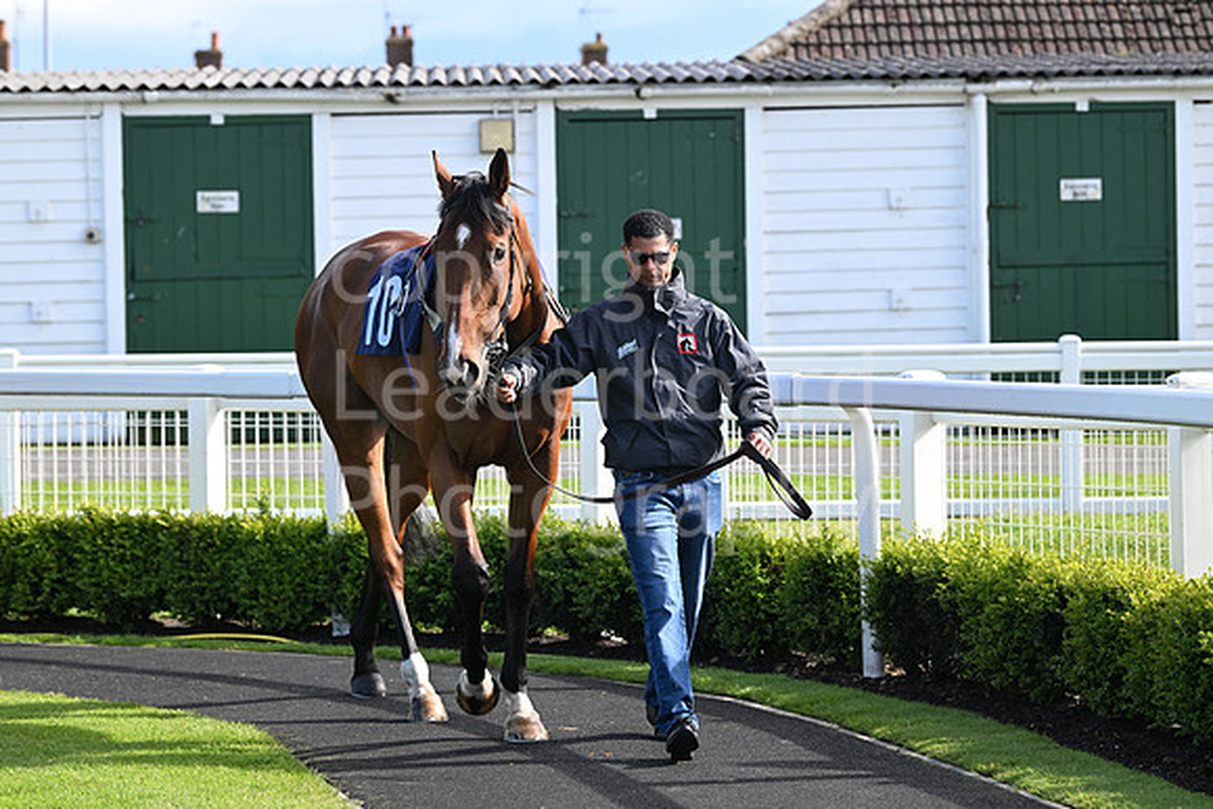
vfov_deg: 10.6
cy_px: 404
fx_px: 4381
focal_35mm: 130
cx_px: 606
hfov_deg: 15.8
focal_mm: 130
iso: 500
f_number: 5.6
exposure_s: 1/800
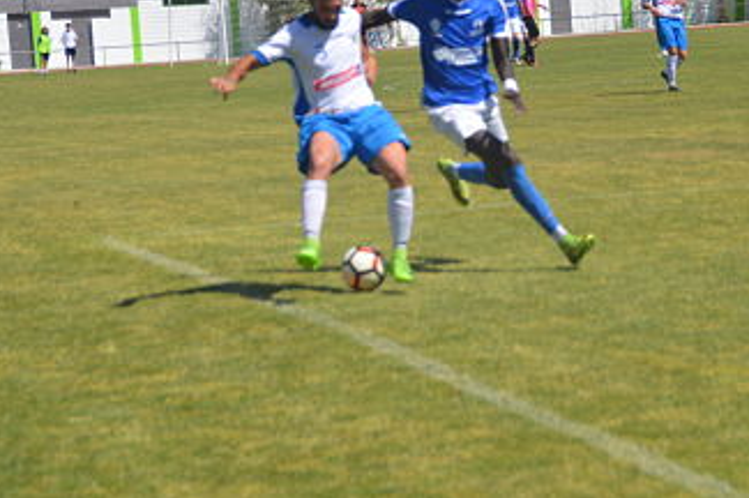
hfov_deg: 11.0
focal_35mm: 187
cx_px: 426
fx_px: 3887
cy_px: 156
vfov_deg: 7.3
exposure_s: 1/2000
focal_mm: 90
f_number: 7.1
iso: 400
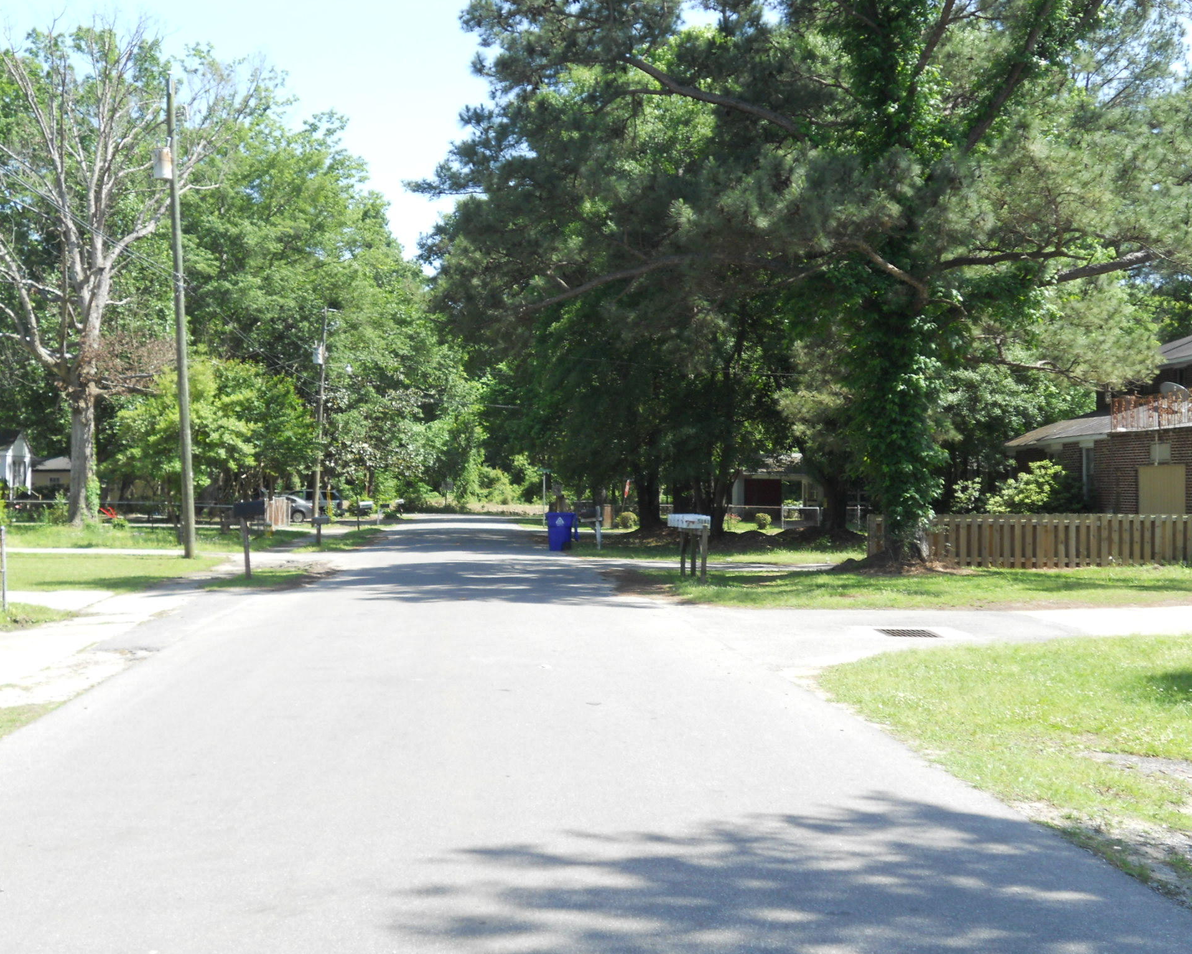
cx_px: 635
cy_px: 477
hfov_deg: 38.8
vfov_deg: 31.5
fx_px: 1693
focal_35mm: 48
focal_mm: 8.2
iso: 80
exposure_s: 1/160
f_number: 4.3
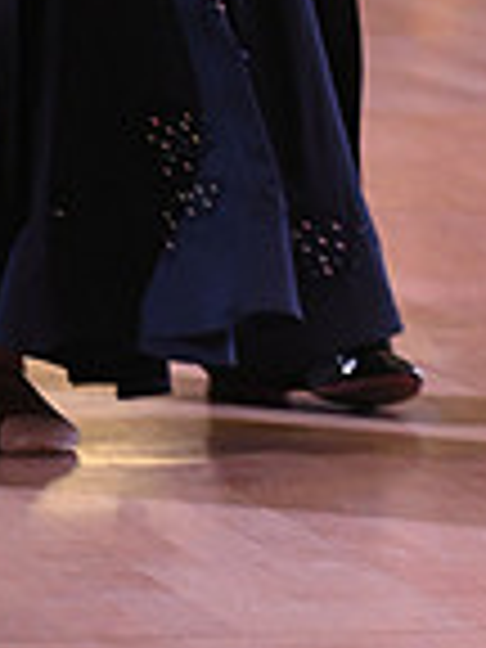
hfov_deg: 3.1
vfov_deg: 4.2
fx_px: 8836
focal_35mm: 472
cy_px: -531
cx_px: -128
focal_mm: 122
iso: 2000
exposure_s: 1/250
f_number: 5
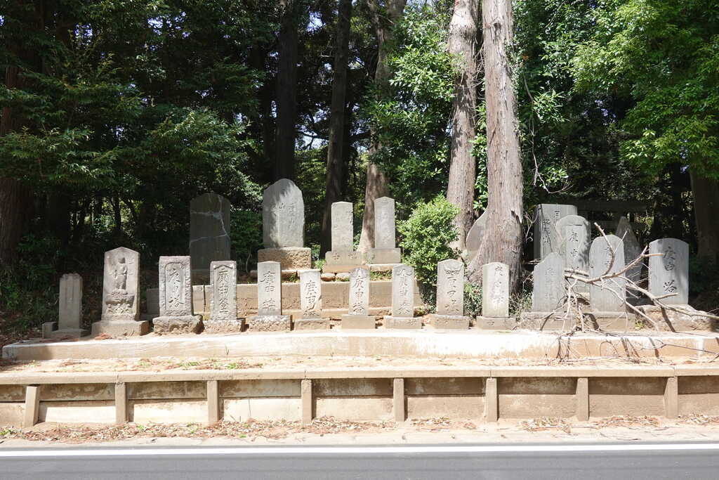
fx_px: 639
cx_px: 360
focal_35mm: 32
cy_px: 240
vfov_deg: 41.1
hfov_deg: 58.7
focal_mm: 12.01
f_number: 4.5
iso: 125
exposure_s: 1/200
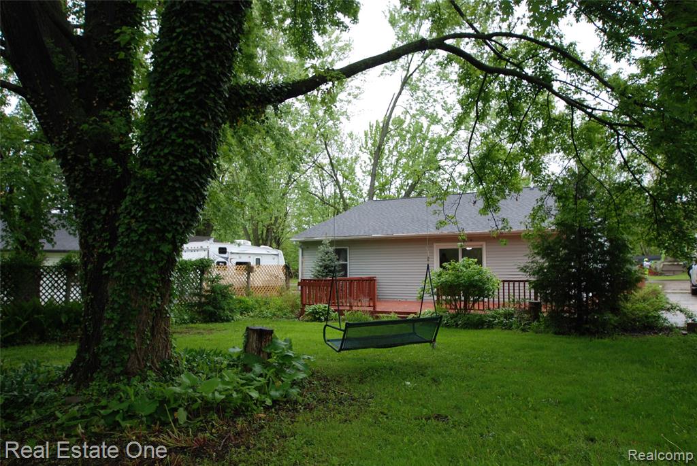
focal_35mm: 30
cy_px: 233
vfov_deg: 43.7
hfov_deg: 61.9
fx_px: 581
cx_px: 348
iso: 200
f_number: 5.6
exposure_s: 1/125
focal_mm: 20
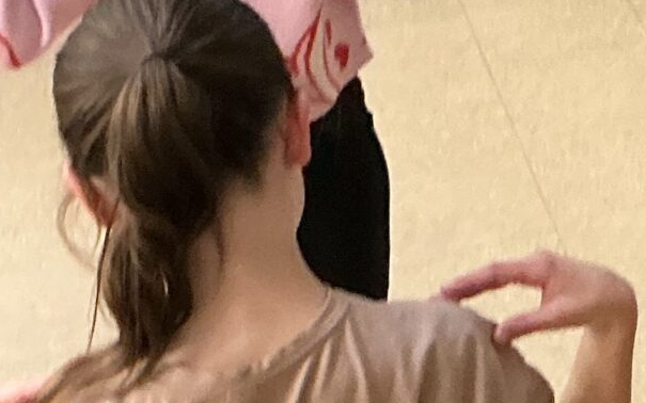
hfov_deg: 13.8
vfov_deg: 9.8
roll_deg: +1.1
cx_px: 1272
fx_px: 2289
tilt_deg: -21.9
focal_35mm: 130
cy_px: -183
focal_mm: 3
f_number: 1.8
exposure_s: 1/50
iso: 160
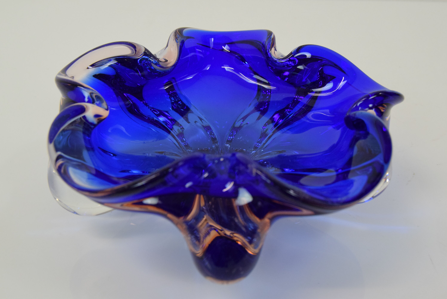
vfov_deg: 29.0
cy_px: 150
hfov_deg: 42.3
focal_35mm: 46
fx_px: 578
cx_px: 224
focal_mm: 31
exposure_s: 1/250
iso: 1600
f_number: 8
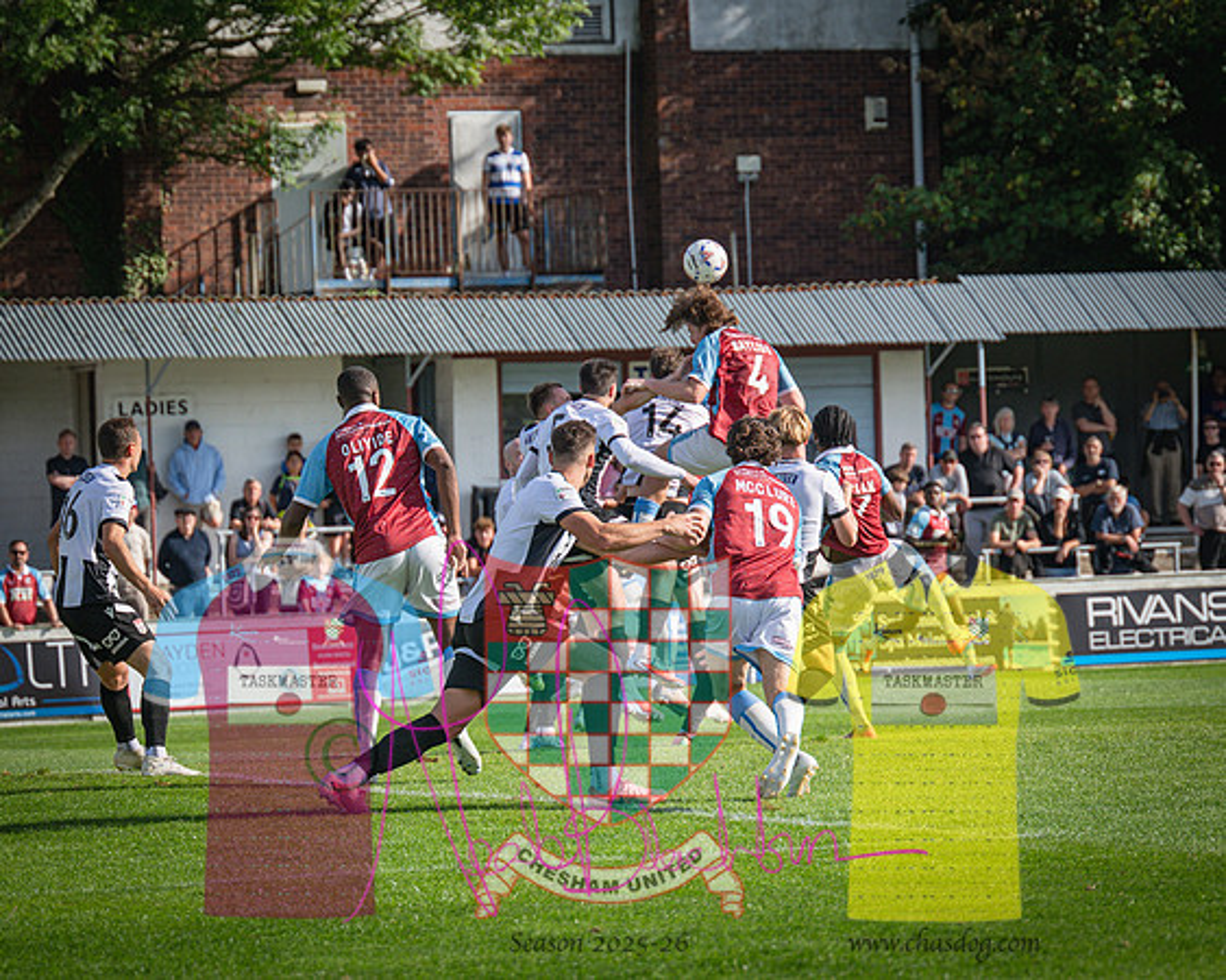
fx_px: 7356
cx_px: 613
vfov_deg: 7.6
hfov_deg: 9.5
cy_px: 490
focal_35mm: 203
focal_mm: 120
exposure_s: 1/2000
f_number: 4
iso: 200
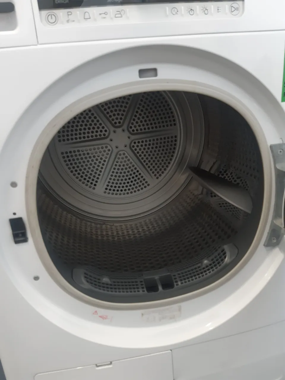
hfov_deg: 53.1
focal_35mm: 26
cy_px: 190
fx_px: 285
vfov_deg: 67.3
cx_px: 142
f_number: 1.7
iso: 200
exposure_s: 1/33
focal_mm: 3.92
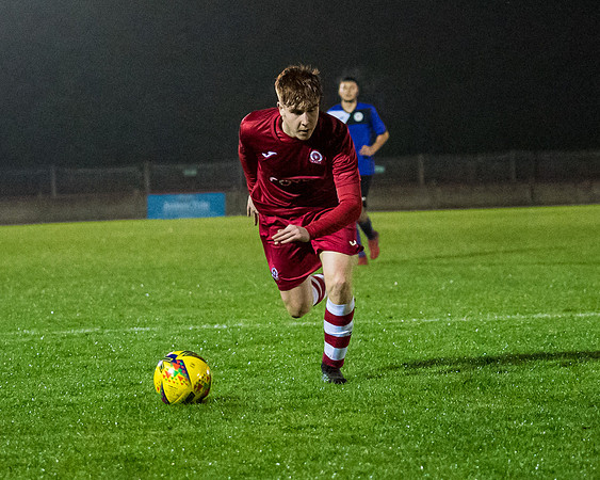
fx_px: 3196
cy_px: 235
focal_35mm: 180
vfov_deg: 8.6
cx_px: 296
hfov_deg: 10.7
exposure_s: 1/1000
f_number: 2.8
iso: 6400
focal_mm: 70
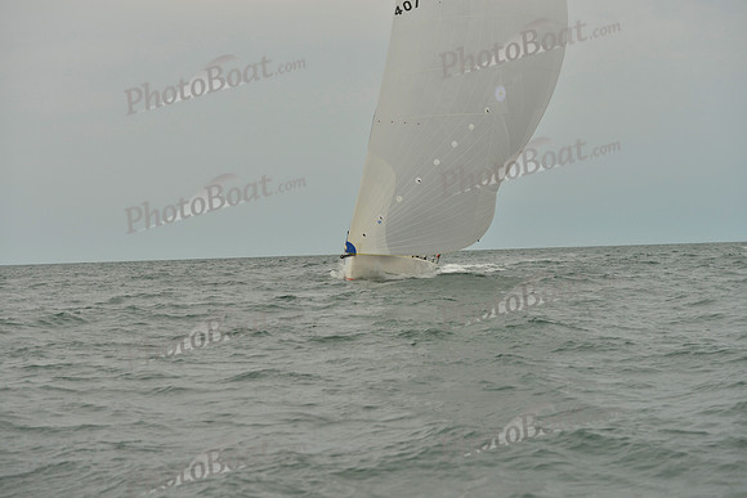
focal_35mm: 70
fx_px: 1453
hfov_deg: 28.8
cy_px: 249
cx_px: 374
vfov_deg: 19.5
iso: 400
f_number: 5.6
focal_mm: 70
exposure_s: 1/1250
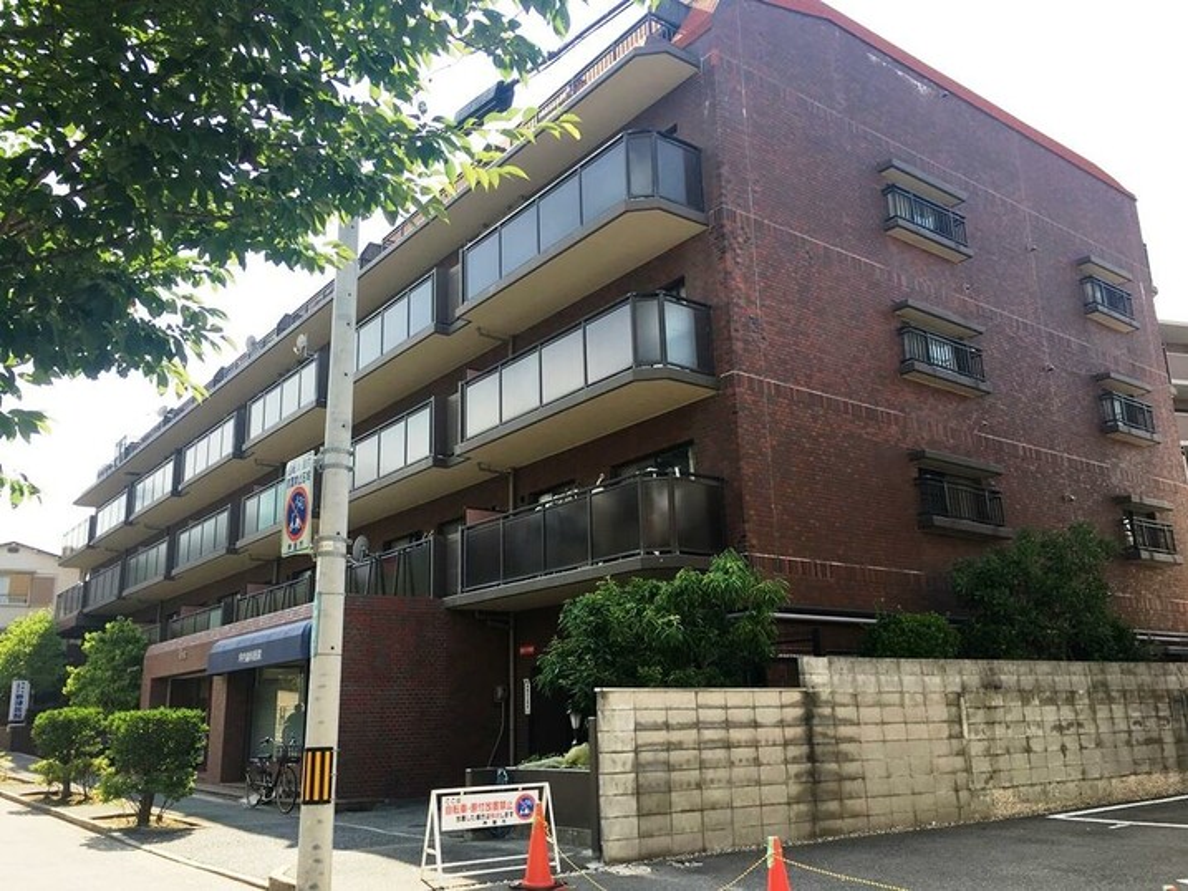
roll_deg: +1.2
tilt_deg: +15.2
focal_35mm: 29
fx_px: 995
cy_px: 446
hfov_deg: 61.7
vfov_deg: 48.2
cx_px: 594
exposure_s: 1/569
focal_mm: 4.15
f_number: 2.2
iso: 25
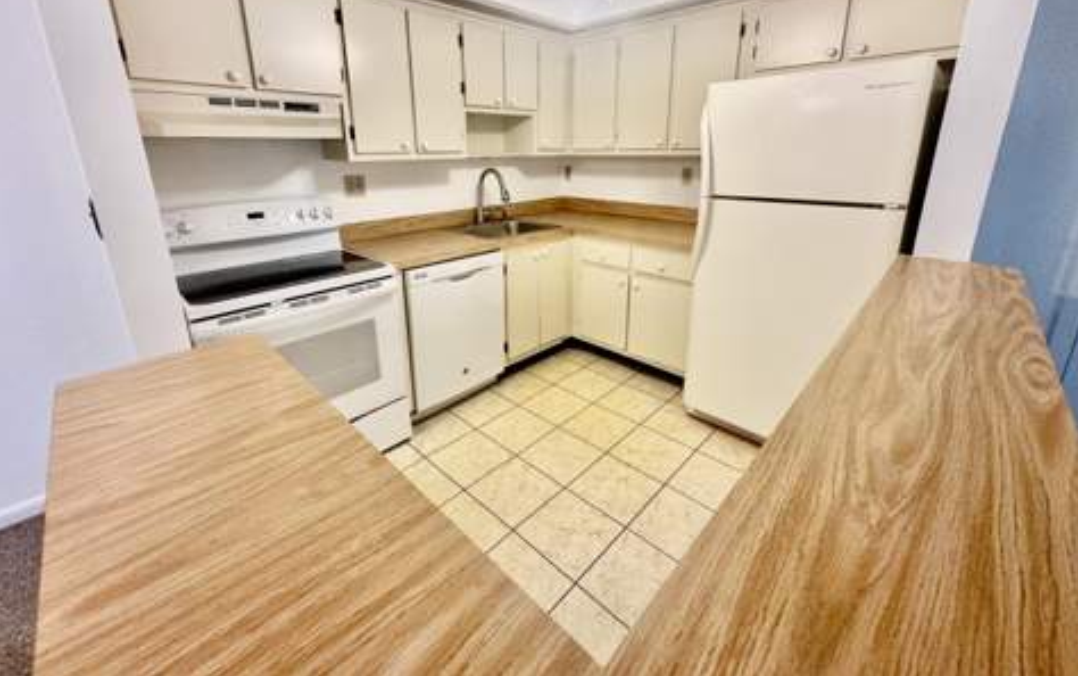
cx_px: 537
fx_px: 441
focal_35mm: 15
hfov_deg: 101.4
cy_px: 270
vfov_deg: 74.1
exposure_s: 1/120
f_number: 2.2
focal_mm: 2.22
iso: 250
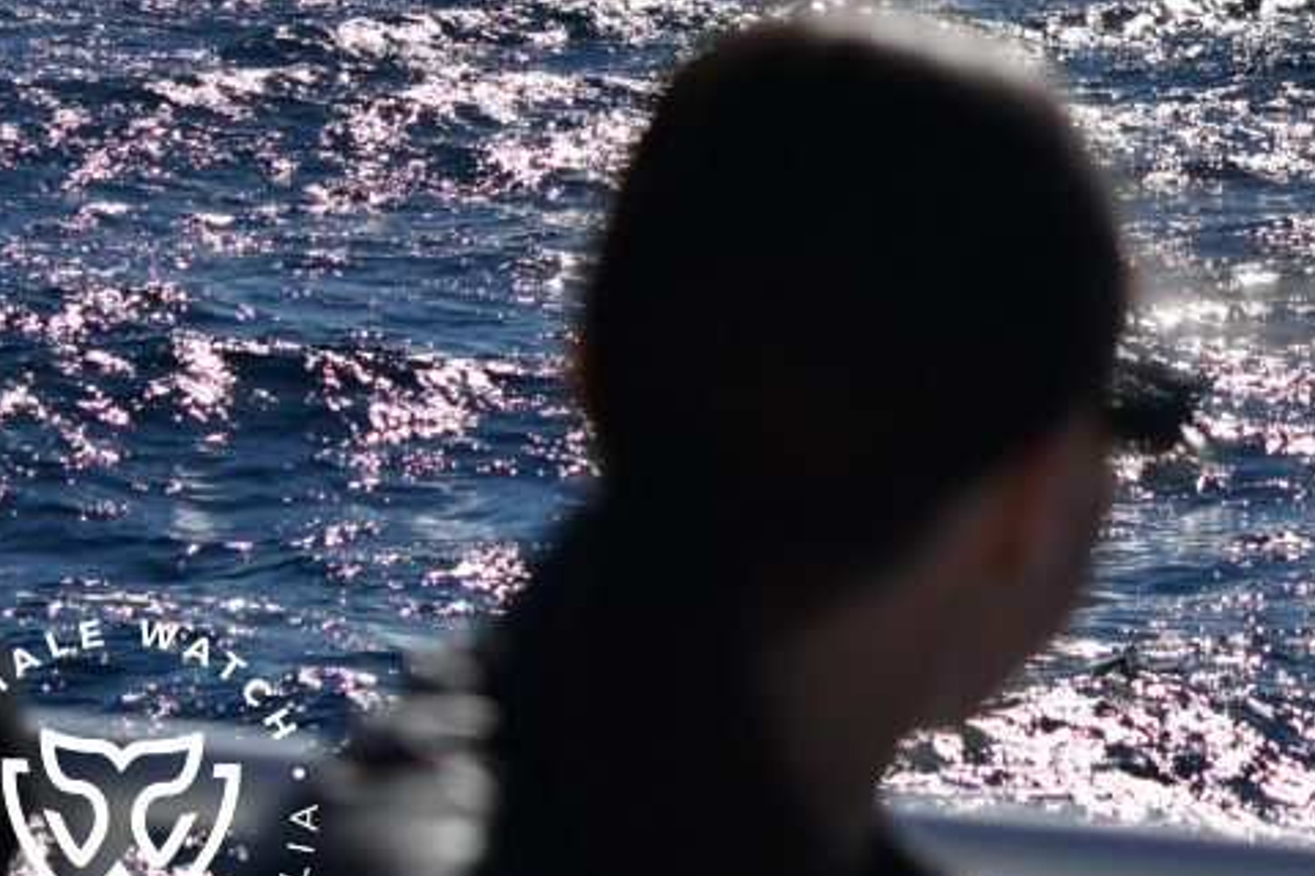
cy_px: 286
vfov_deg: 13.7
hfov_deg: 20.2
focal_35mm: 100
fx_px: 3652
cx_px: 1025
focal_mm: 60
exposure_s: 1/8000
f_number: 5
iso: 400
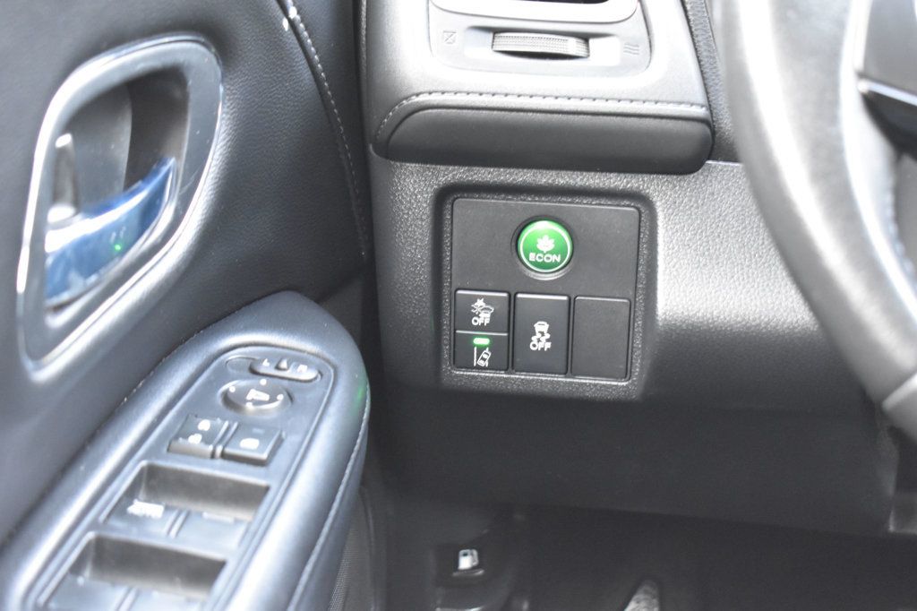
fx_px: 1604
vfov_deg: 21.6
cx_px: 458
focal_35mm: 63
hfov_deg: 31.9
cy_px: 306
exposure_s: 1/3
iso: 3200
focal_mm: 42
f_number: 5
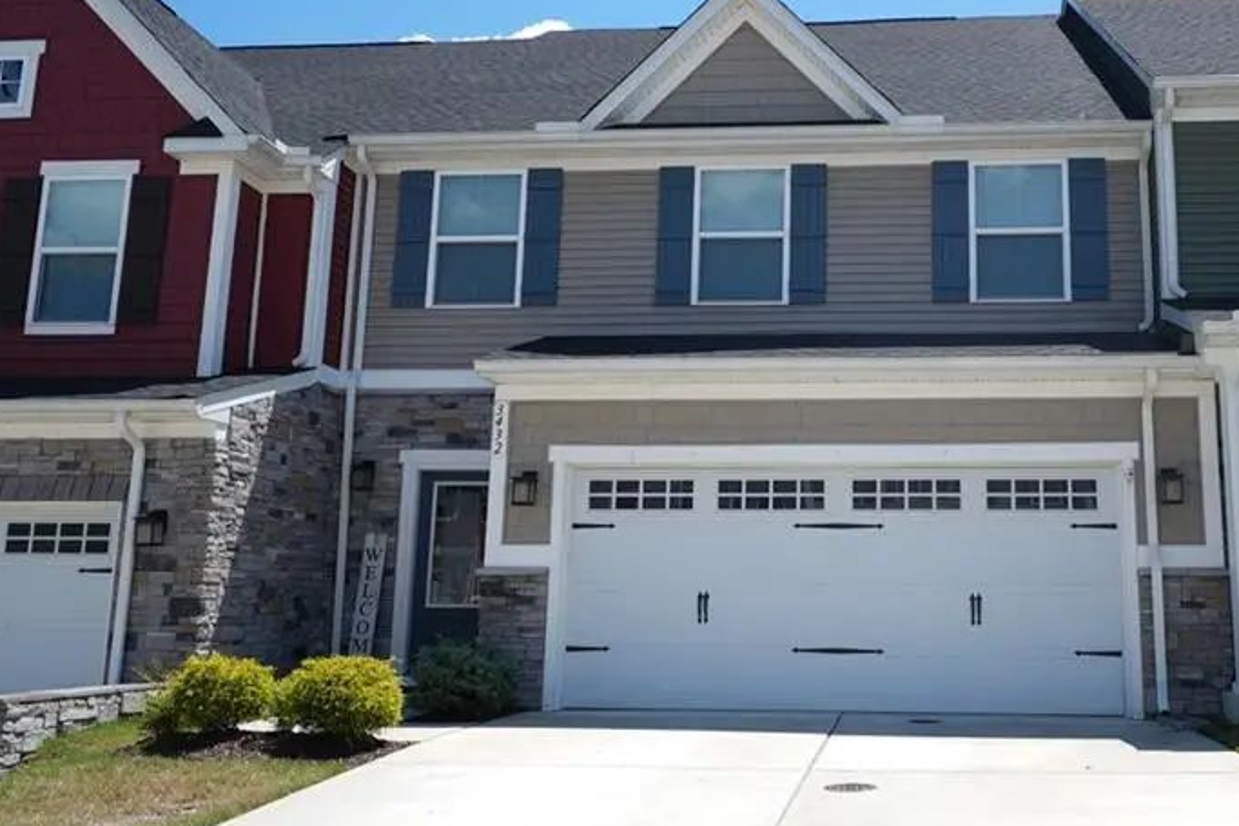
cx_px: 829
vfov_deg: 36.8
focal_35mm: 36
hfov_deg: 52.1
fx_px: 1239
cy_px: 373
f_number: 2.8
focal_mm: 24
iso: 40
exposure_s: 1/640
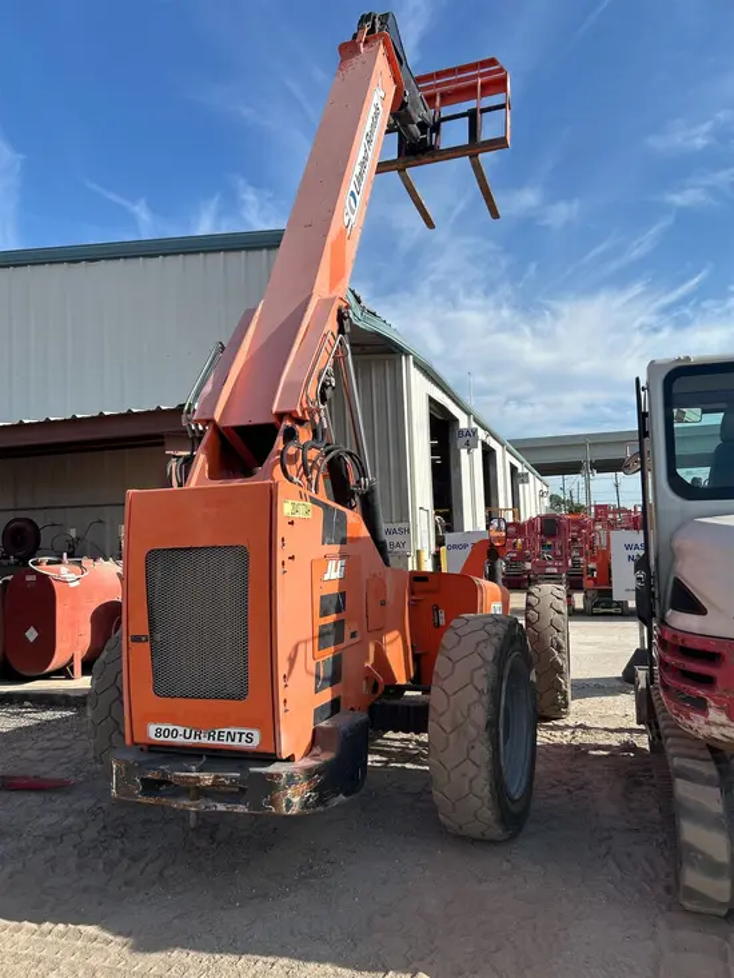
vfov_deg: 67.3
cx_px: 367
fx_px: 735
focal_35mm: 26
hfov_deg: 53.1
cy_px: 489
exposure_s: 1/3460
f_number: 1.5
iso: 50
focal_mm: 5.7
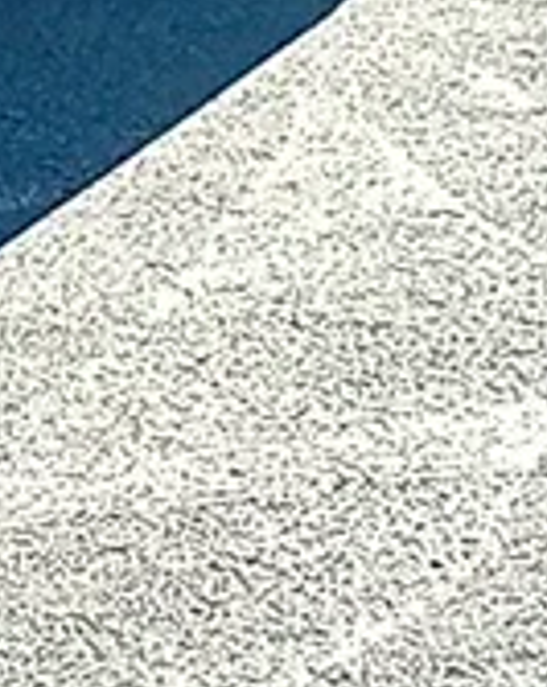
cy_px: 84
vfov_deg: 4.7
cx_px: -568
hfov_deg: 3.7
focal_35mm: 410
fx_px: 8320
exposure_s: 1/1789
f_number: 1.78
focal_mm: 6.86
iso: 64
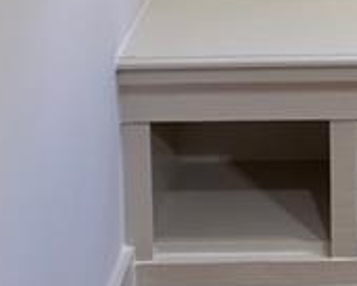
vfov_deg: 12.2
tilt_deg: -6.4
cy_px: -363
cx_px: 453
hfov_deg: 17.3
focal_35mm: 105
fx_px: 1110
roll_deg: -0.3
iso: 200
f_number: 1.78
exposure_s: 1/120
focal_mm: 6.76
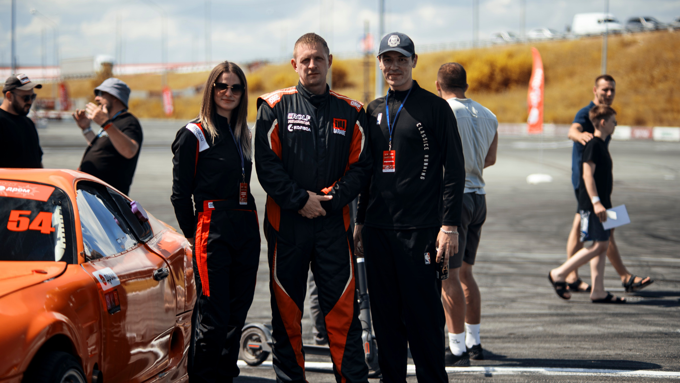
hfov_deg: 23.9
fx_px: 1606
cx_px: 340
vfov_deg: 13.6
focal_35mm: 89
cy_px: 192
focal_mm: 85
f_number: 1.8
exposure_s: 1/250
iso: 100
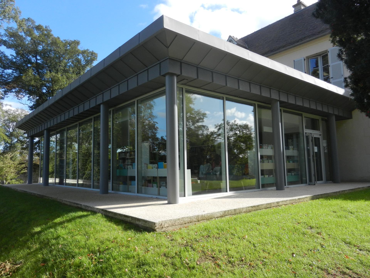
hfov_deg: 69.4
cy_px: 139
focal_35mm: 25
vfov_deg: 54.9
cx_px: 185
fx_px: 267
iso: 160
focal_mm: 4.5
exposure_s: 1/640
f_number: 7
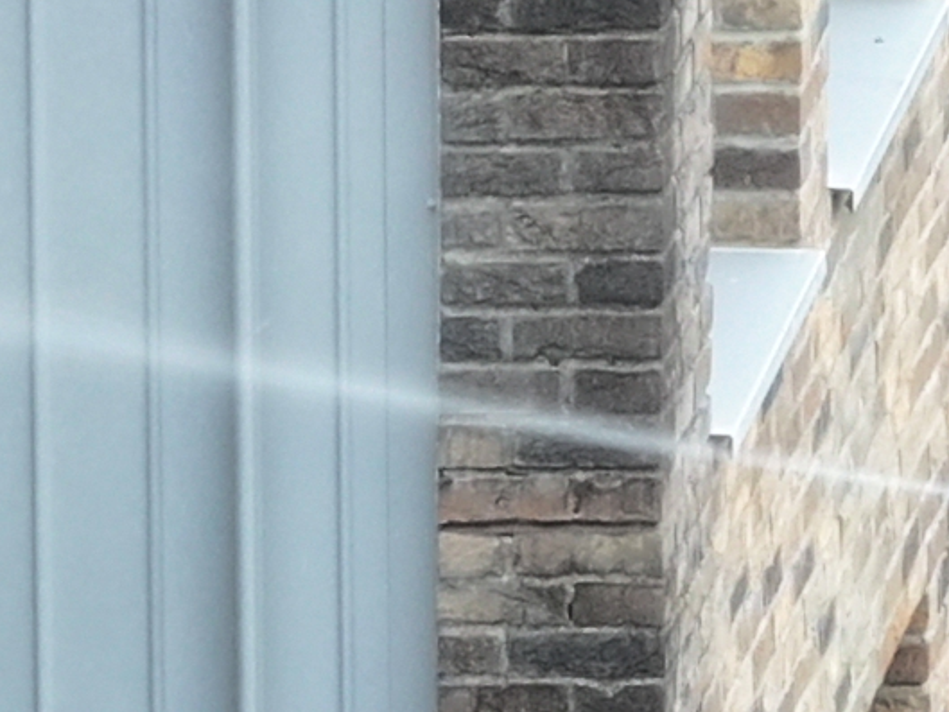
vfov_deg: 1.2
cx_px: 1600
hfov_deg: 1.6
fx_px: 34414
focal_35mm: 1255
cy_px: 604
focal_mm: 30.71
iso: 100
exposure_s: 1/30
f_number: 3.4
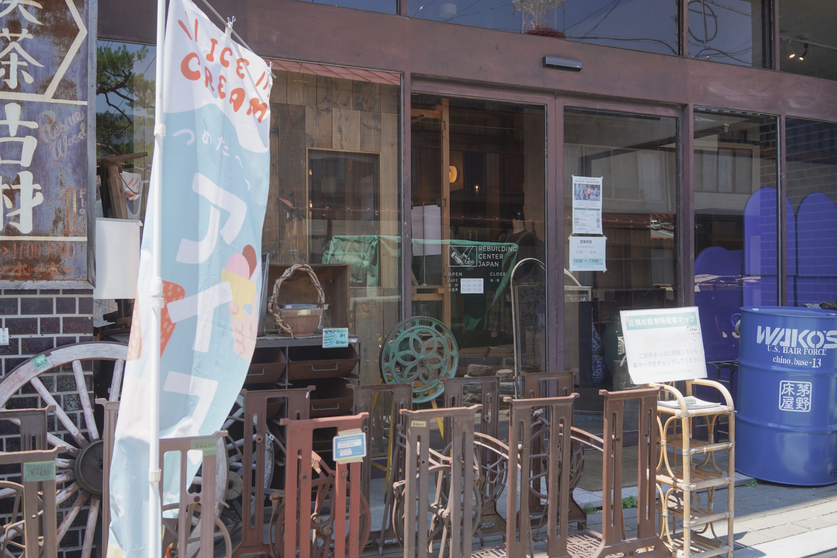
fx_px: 814
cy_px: 279
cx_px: 418
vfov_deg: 37.9
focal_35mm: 35
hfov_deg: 54.4
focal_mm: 35
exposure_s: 1/160
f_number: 5.6
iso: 100
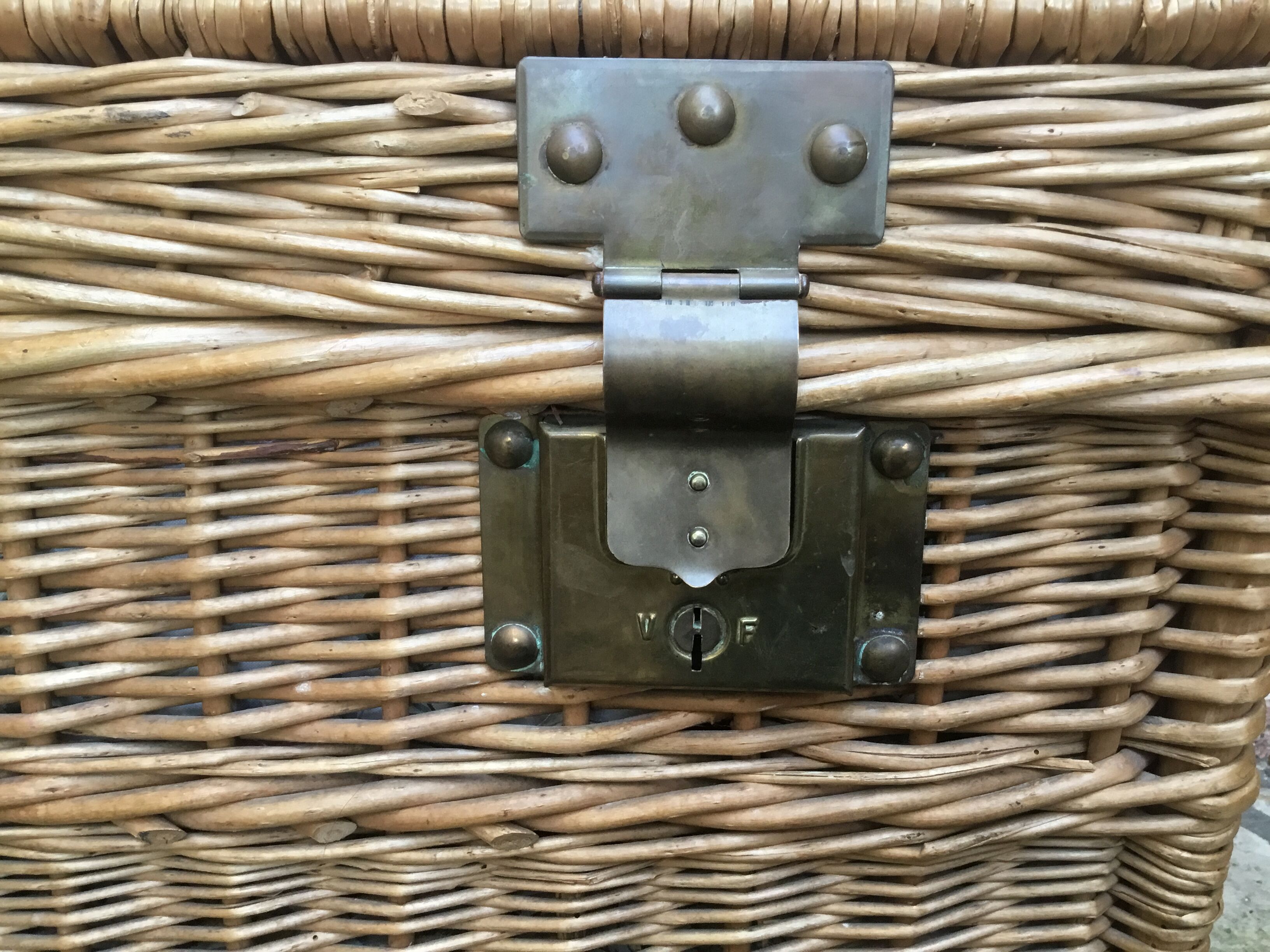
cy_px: 476
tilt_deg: -14.0
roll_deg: +0.1
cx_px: 635
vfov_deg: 45.4
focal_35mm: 31
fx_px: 1137
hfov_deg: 58.4
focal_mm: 3.3
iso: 50
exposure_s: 1/33
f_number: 2.4
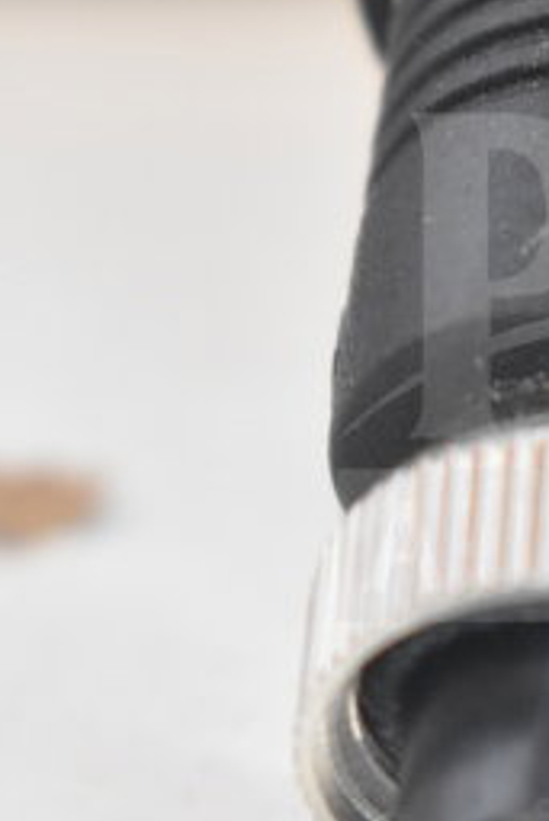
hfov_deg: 5.3
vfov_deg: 8.0
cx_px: 697
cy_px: 367
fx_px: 5870
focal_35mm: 257
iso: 2200
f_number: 5.3
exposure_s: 1/80
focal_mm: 48
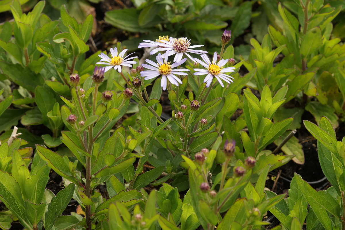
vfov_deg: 9.1
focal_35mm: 150
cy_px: 115
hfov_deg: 13.7
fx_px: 1437
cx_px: 172
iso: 500
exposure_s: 1/160
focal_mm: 100
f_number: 11
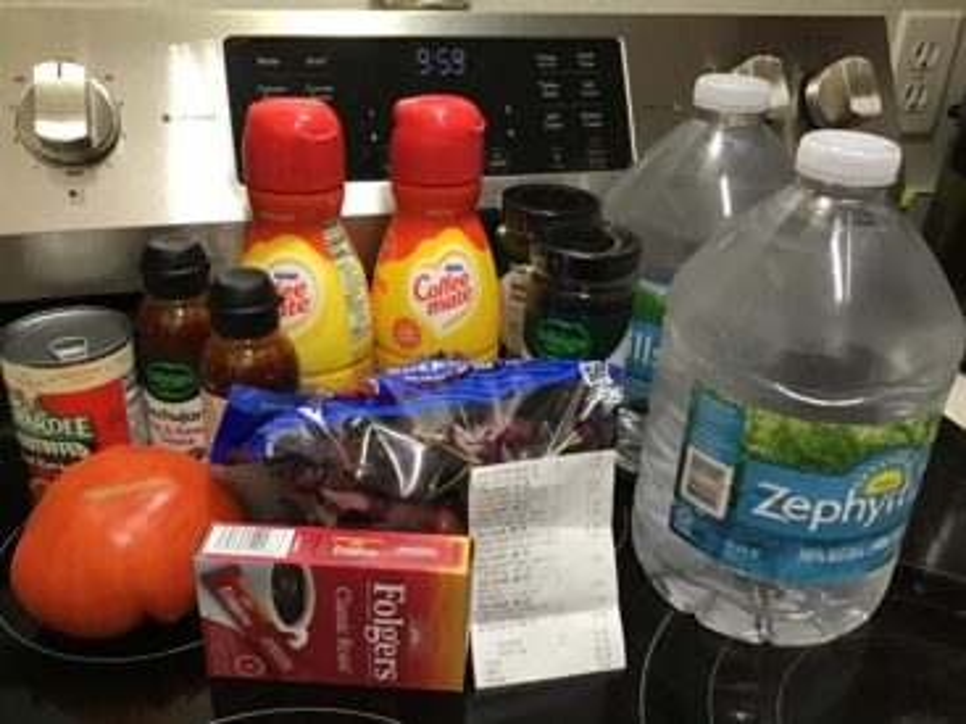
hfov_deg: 58.4
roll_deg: -5.1
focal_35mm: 31
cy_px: 362
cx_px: 483
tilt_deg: -29.0
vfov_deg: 45.4
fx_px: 865
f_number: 2.4
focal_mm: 3.3
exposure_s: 1/30
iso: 200
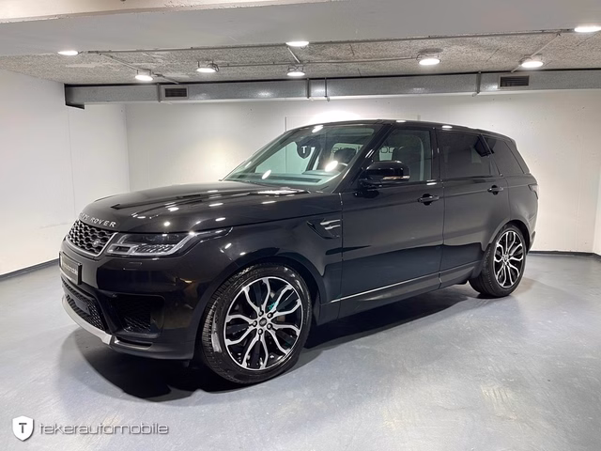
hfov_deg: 69.4
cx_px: 300
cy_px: 226
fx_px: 434
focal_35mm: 25
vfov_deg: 54.9
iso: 100
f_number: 1.6
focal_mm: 5.1
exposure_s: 1/50
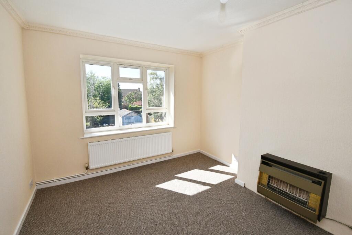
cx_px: 176
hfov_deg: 100.4
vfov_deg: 77.3
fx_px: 147
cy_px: 118
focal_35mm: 15
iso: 800
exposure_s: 1/250
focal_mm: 10
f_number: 10
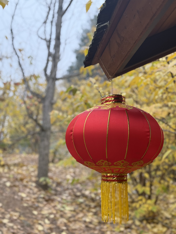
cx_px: 88
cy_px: 117
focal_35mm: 48
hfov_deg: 30.3
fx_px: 325
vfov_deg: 39.7
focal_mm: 6.76
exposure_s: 1/228
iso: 125
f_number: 1.78
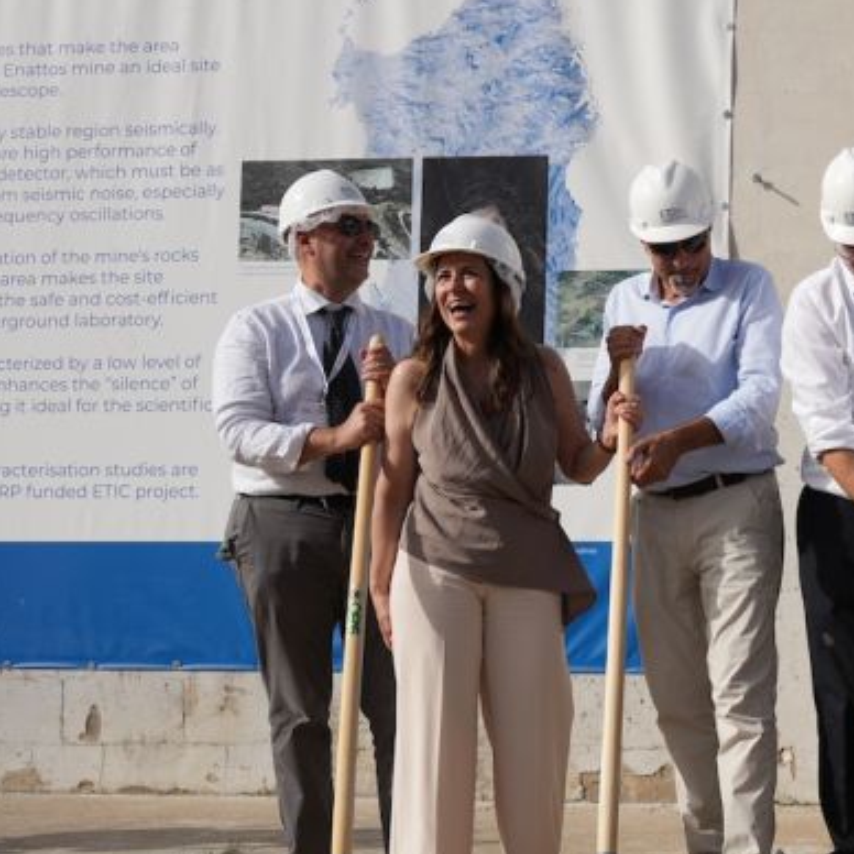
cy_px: 552
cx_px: 1028
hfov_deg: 24.7
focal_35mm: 63
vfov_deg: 27.2
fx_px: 1758
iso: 100
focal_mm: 24
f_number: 4.5
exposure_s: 1/1000
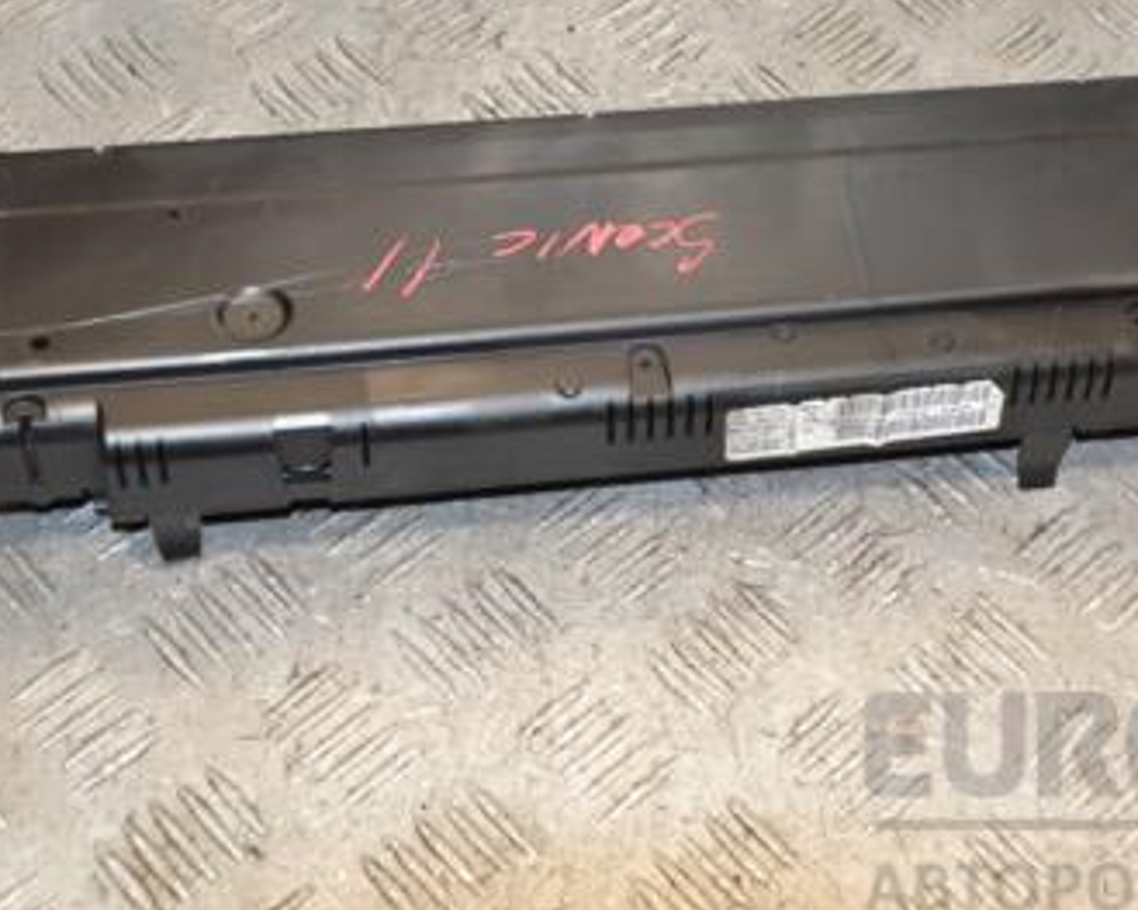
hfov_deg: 24.6
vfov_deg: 19.8
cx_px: 799
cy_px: 284
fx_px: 2593
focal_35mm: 77
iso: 800
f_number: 6.3
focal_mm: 30
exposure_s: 1/200
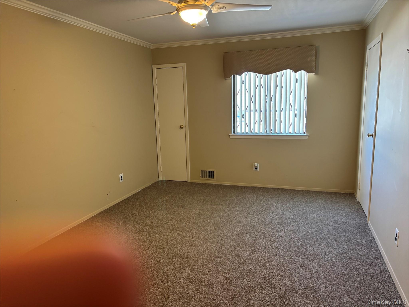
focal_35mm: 26
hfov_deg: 67.3
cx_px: 204
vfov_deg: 53.1
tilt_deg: -9.7
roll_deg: +1.5
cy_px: 154
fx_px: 307
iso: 160
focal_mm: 5.96
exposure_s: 1/60
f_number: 1.6
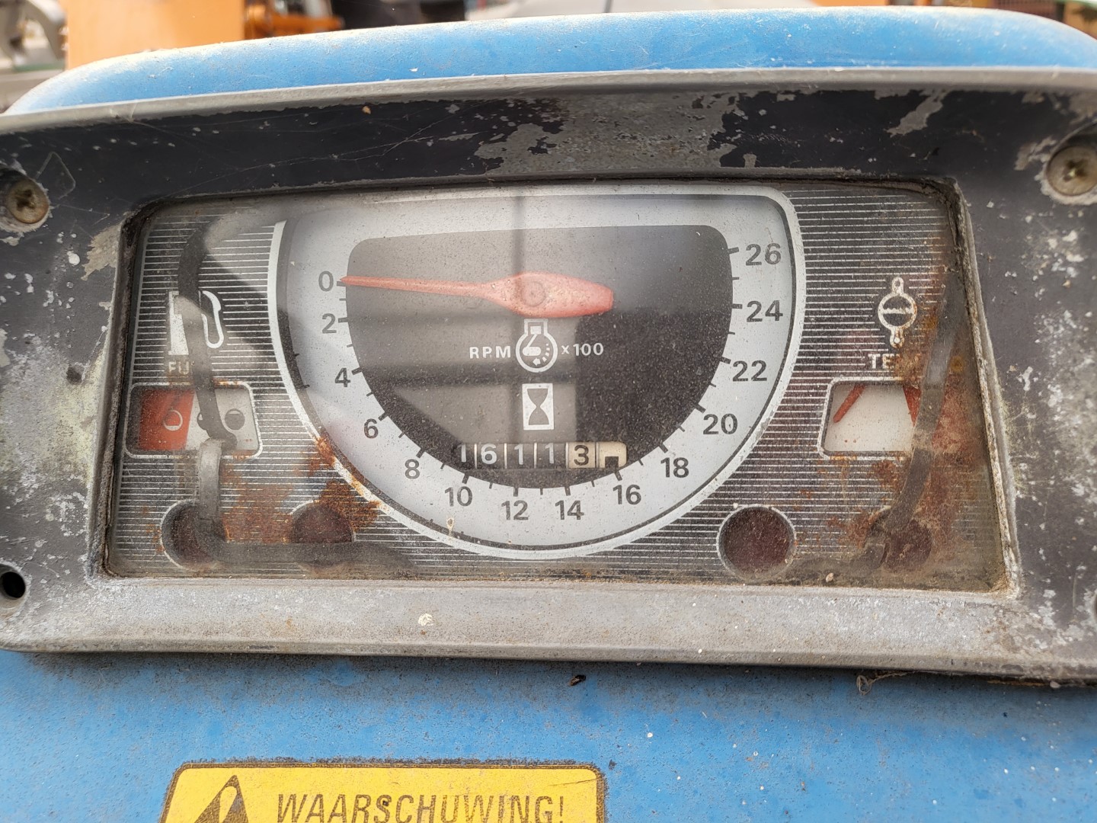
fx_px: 824
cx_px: 548
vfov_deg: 53.1
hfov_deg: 67.3
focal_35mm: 26
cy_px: 412
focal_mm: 4.25
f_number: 1.8
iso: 50
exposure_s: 1/159
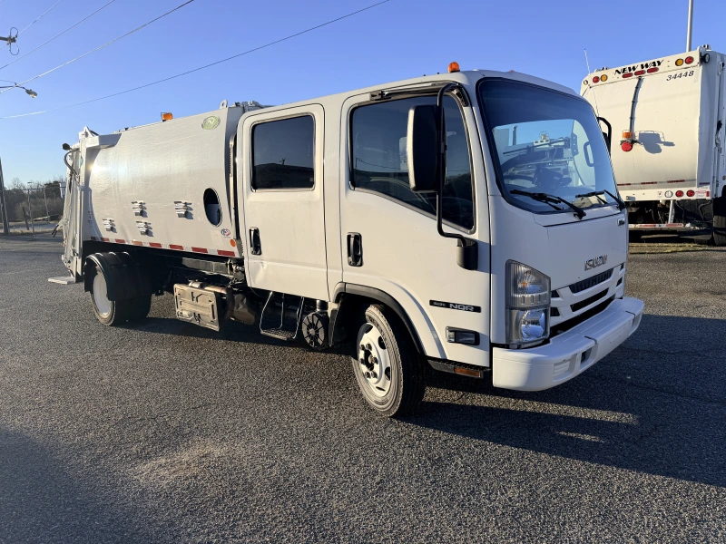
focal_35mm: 24
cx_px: 363
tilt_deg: -8.6
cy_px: 272
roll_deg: +2.7
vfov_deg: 56.8
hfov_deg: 71.6
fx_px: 503
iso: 80
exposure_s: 1/3145
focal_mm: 6.76
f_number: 1.78
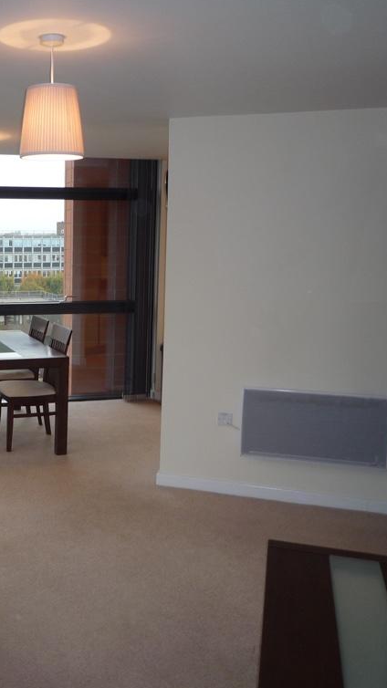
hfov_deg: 30.4
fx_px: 675
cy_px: 344
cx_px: 28
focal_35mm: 37
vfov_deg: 54.0
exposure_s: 1/30
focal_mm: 4.4
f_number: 2.8
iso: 100
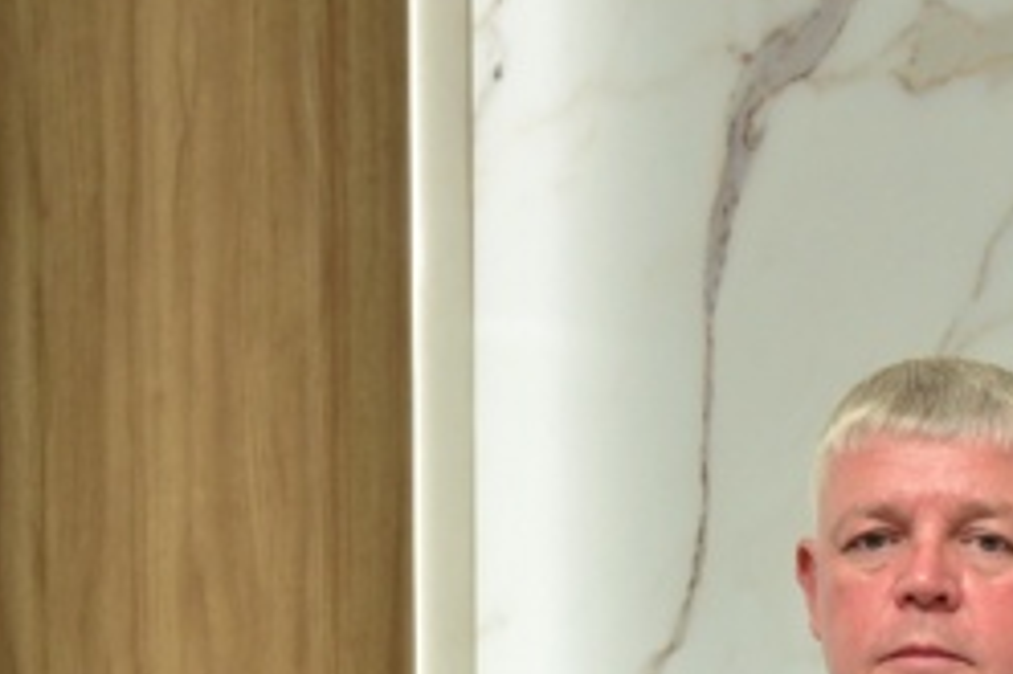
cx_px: 686
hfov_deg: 17.8
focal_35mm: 115
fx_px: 3234
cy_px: 1009
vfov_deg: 11.4
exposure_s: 1/320
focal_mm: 38
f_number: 4.5
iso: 1100
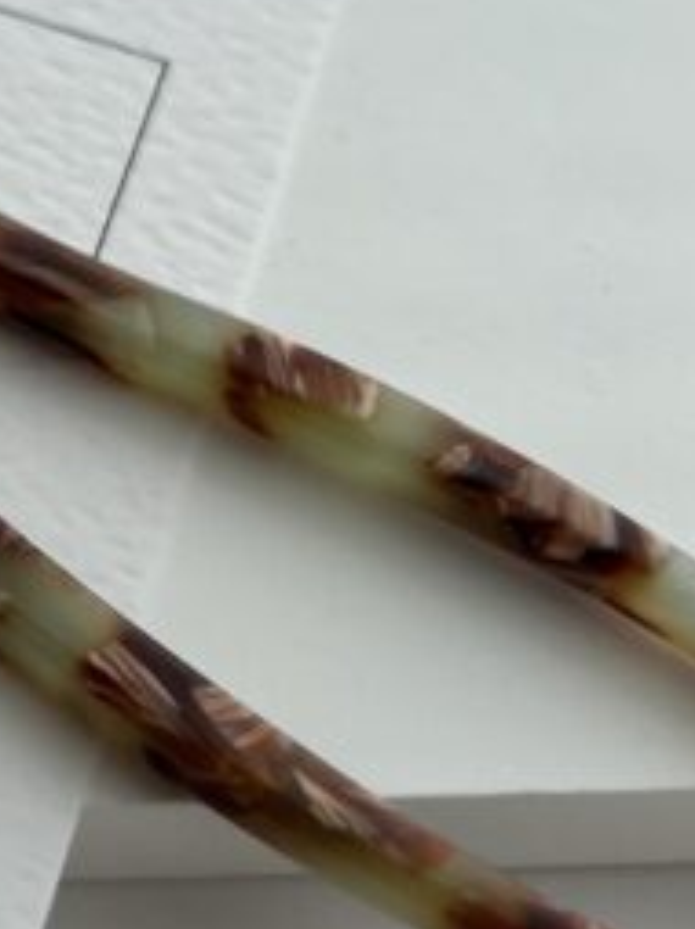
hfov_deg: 13.1
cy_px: 62
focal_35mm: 105
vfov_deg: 18.4
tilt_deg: -49.1
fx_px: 2816
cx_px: -410
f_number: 1.5
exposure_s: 1/1183
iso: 50
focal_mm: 5.7
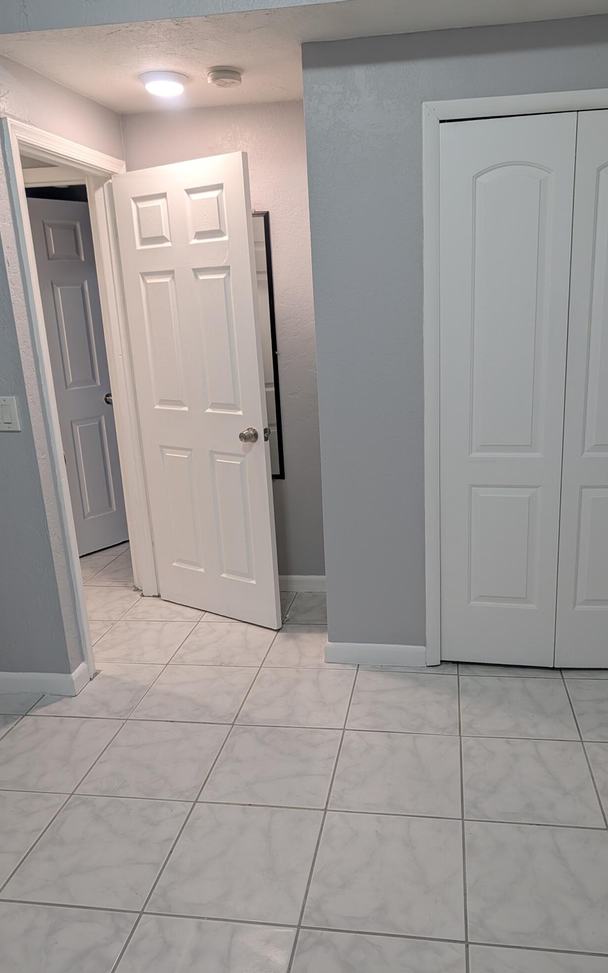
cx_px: 356
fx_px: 689
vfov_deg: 70.4
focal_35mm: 26
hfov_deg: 47.4
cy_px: 477
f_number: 1.68
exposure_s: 1/120
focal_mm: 6.9
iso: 287
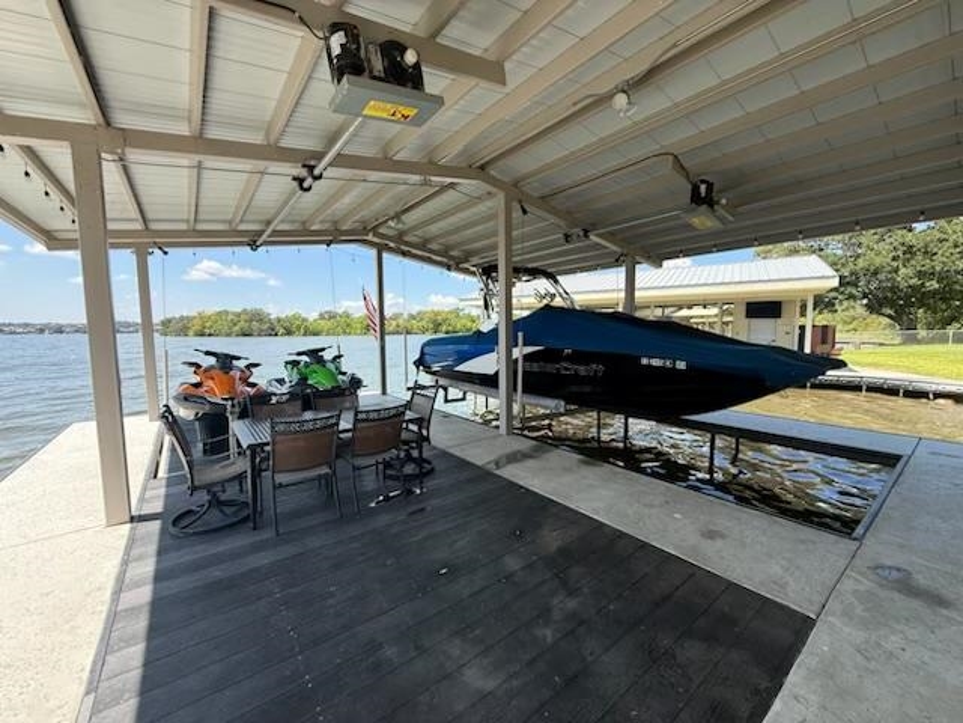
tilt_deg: -5.0
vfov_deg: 85.7
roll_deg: +0.3
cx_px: 482
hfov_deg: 102.1
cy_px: 362
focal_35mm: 14
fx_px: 389
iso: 64
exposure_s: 1/789
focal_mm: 2.22
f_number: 2.2
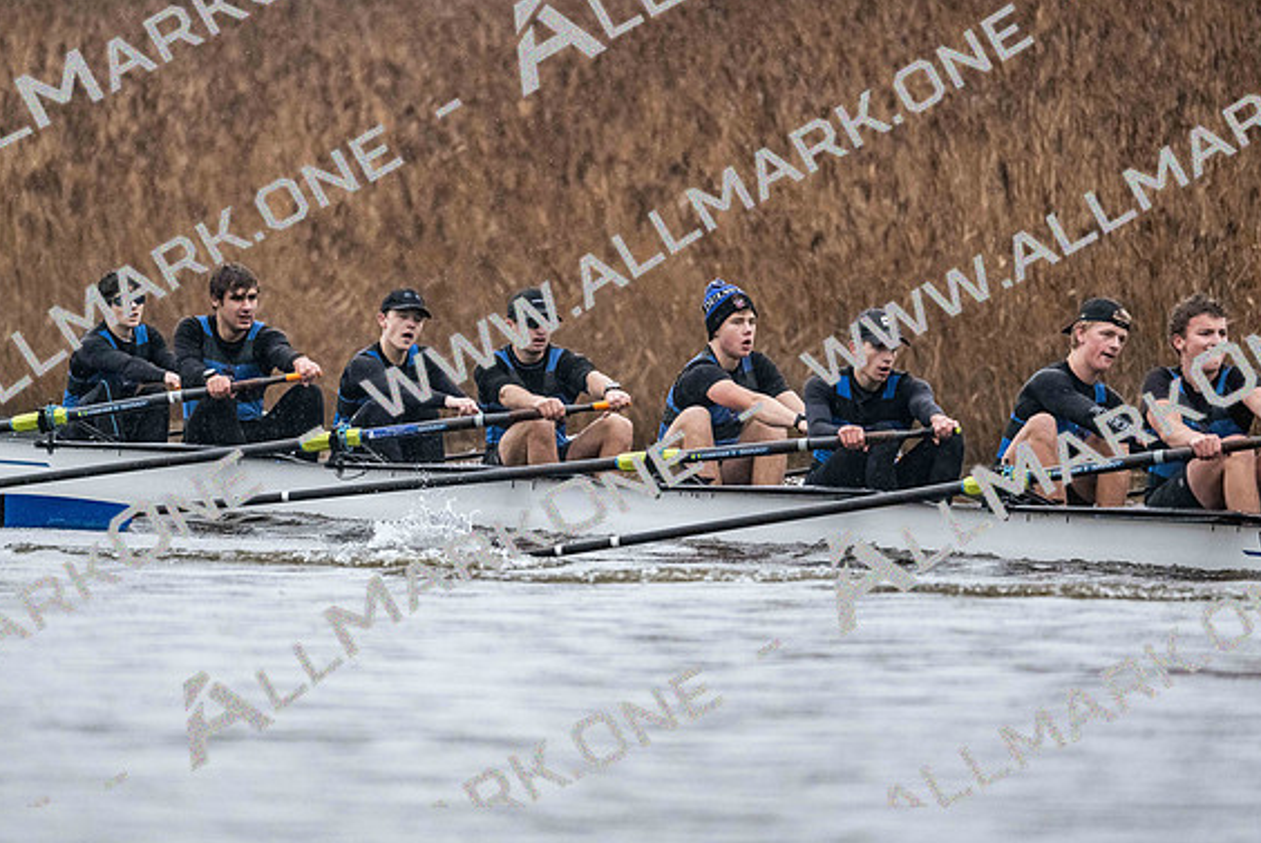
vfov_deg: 3.4
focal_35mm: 411
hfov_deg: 5.0
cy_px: 424
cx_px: 637
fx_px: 14407
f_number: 4.5
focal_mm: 400
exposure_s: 1/1600
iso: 5000
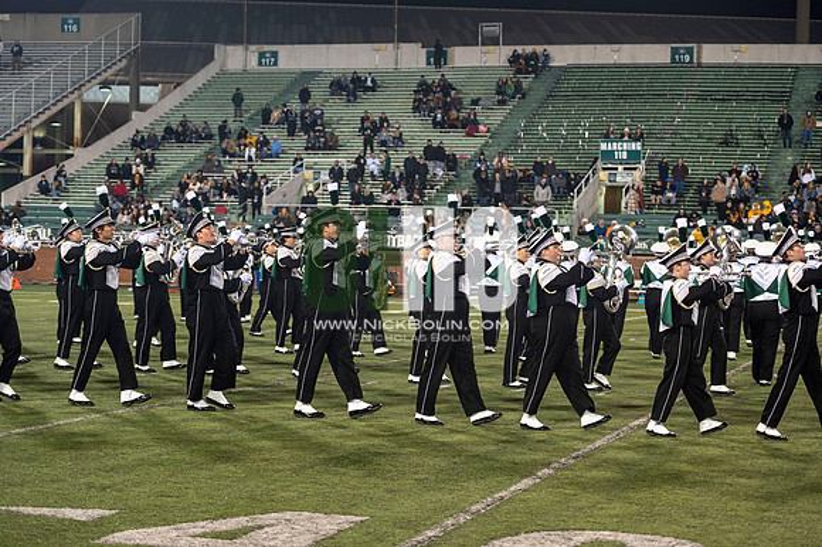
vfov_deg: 17.0
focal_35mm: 80
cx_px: 411
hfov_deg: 25.4
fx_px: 1826
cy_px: 274
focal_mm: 80
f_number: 2.8
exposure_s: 1/500
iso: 1000
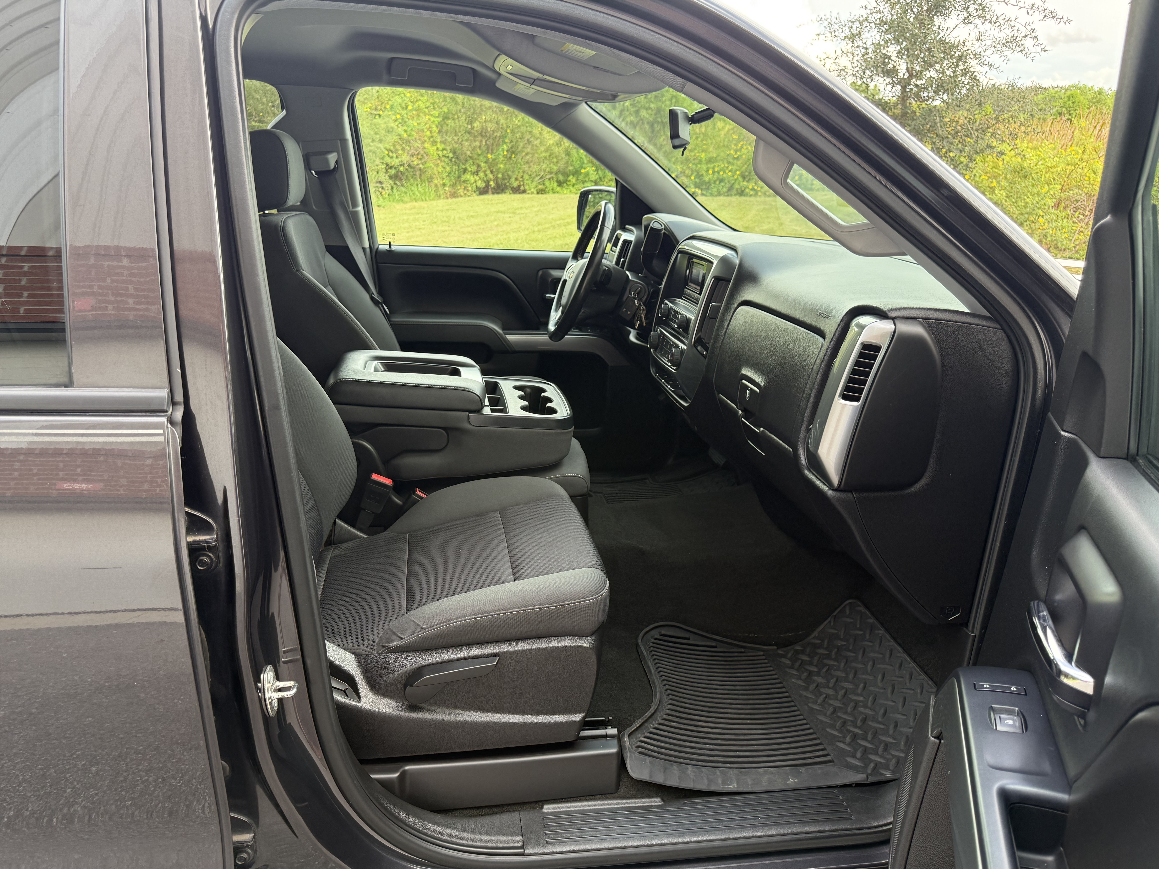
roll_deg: -0.5
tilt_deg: -19.0
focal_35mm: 25
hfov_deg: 69.4
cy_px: 448
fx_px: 837
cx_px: 560
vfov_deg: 54.9
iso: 125
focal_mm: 6.76
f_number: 1.78
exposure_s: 1/236
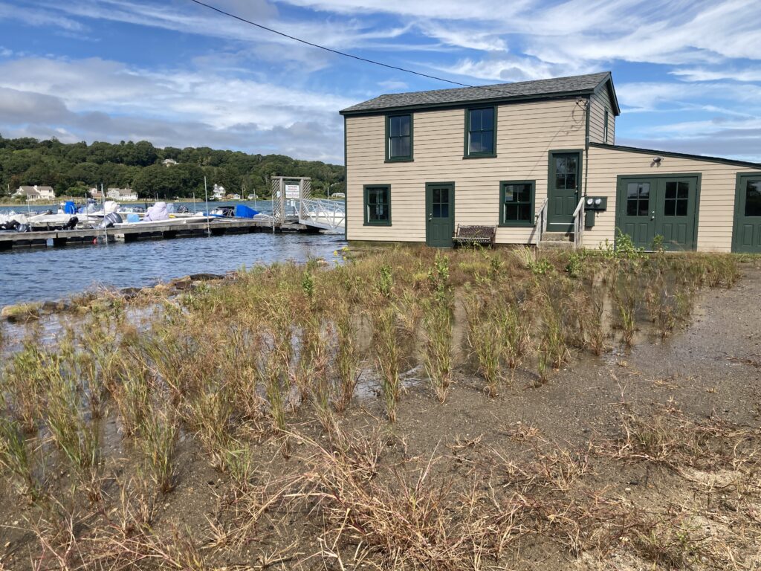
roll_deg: +0.6
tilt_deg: -7.9
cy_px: 286
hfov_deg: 63.4
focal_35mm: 28
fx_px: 616
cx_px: 380
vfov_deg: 49.7
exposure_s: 1/1919
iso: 20
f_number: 1.8
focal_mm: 3.99
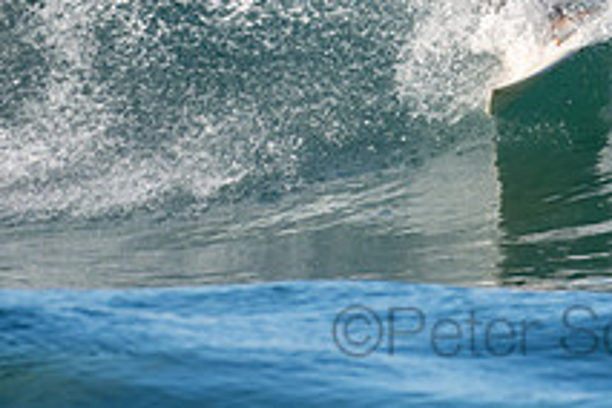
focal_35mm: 2045
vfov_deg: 0.7
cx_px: 555
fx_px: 34762
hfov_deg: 1.0
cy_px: -145
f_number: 5.6
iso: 280
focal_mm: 500
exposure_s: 1/1250
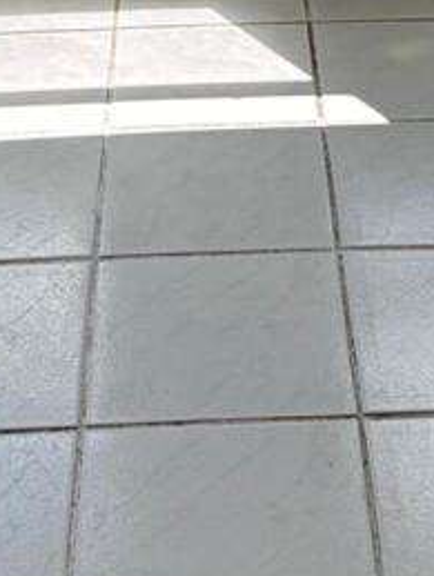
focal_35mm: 111
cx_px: 227
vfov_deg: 16.1
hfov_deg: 13.4
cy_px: -307
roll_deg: +0.5
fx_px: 1851
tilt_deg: -17.0
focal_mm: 6.76
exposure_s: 1/1493
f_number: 1.78
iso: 100
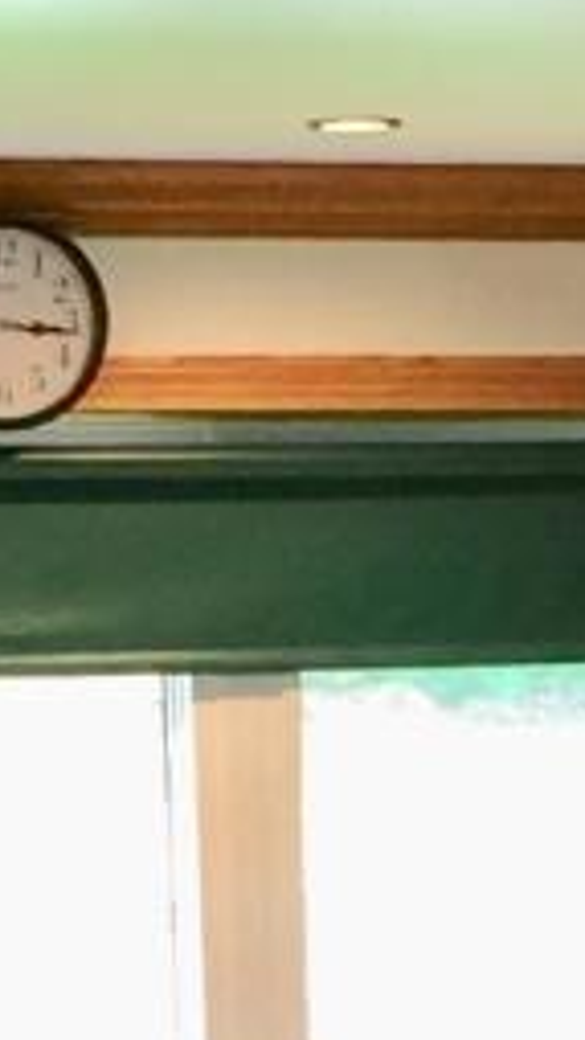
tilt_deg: -4.6
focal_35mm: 249
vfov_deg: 8.4
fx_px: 6862
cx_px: 601
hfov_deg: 4.9
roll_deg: +1.0
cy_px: 1654
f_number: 2.2
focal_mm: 4.15
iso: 32
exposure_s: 1/15
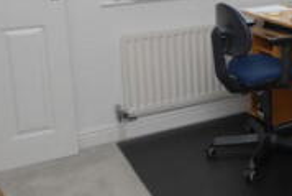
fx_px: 446
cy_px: 2
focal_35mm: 55
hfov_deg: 33.3
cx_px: 290
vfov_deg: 23.7
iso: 100
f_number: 4
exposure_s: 1/60
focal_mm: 10
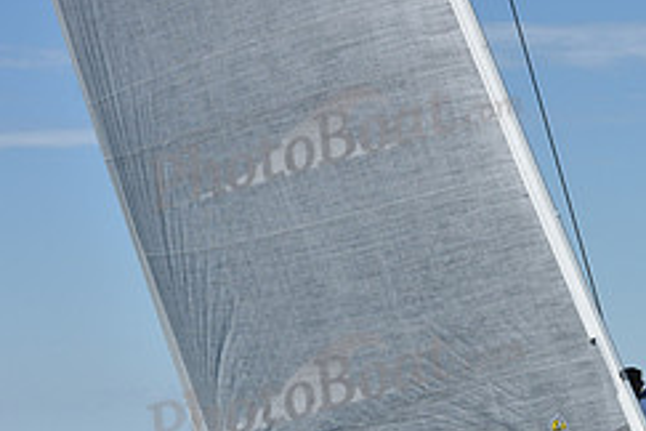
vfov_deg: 6.2
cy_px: 488
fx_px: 3947
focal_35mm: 220
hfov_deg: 9.3
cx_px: 662
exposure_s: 1/1250
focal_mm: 92
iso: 250
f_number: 8
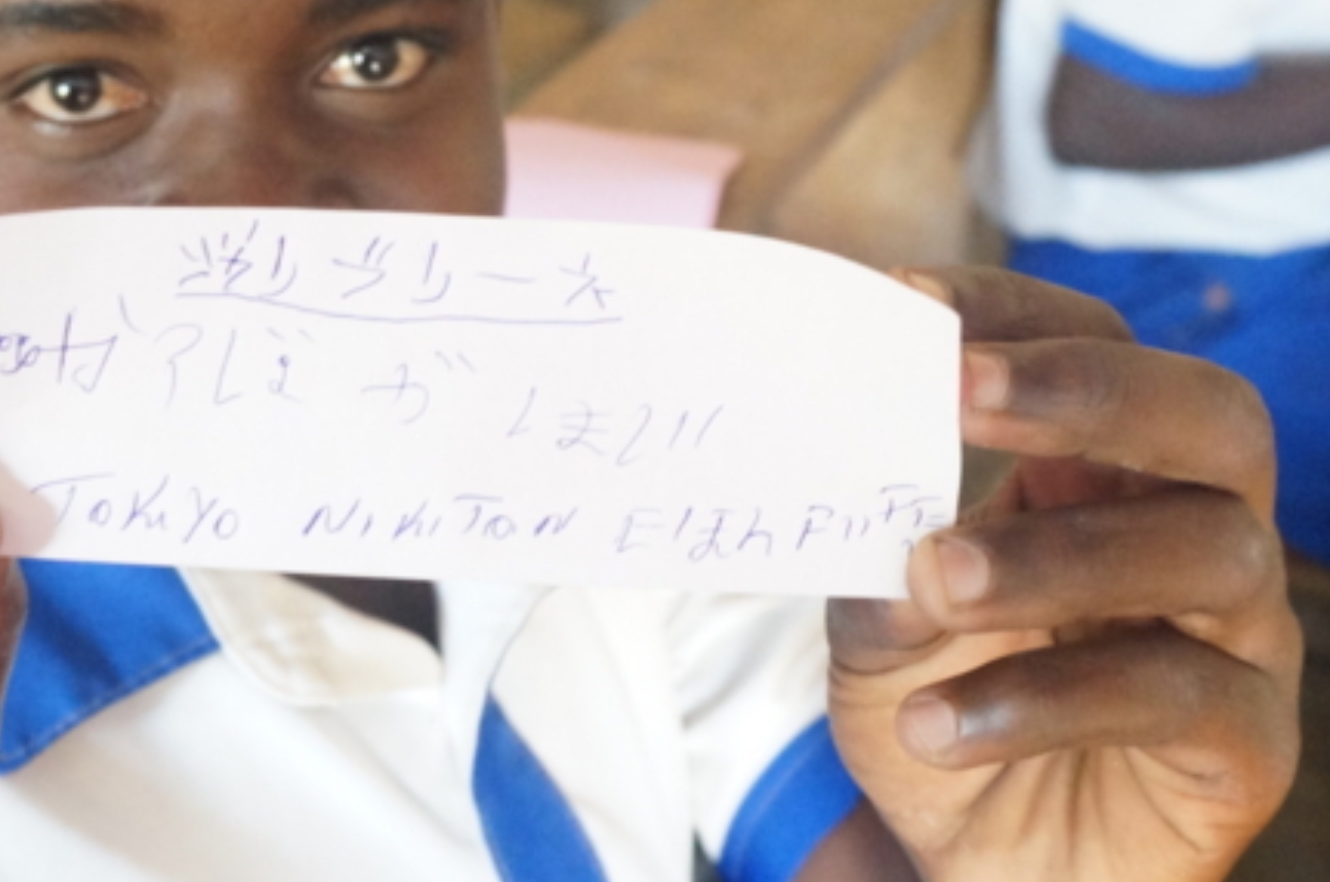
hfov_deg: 34.7
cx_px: 426
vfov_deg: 23.6
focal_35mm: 57
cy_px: 330
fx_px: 2103
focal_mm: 16
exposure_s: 1/40
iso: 3200
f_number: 3.5
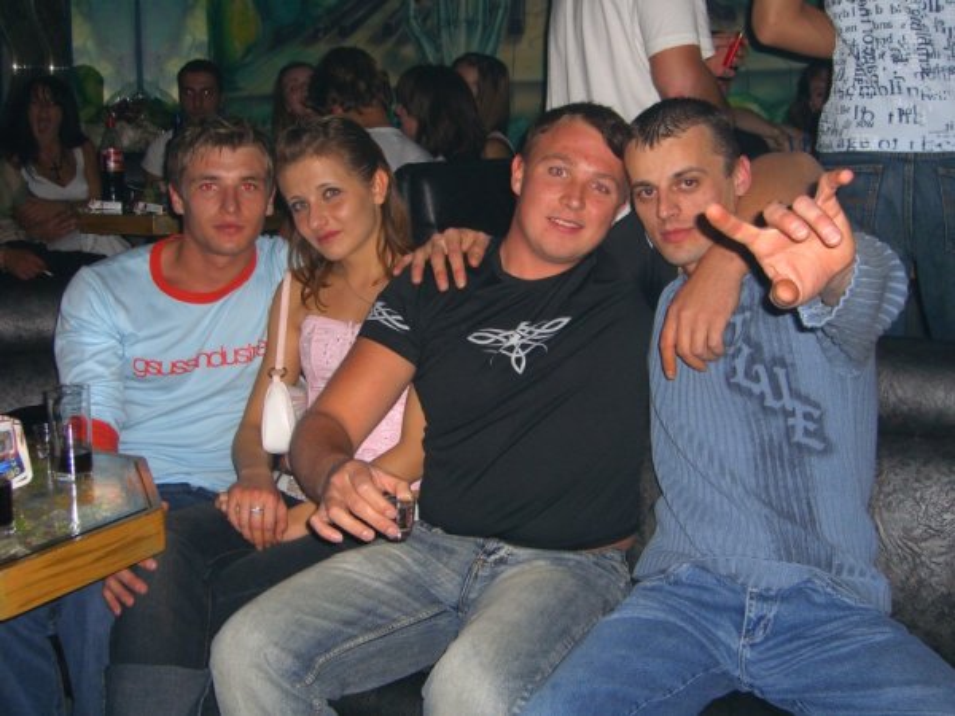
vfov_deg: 31.5
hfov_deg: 41.2
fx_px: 1269
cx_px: 478
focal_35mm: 46
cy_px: 358
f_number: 3.1
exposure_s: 1/60
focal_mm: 9.5
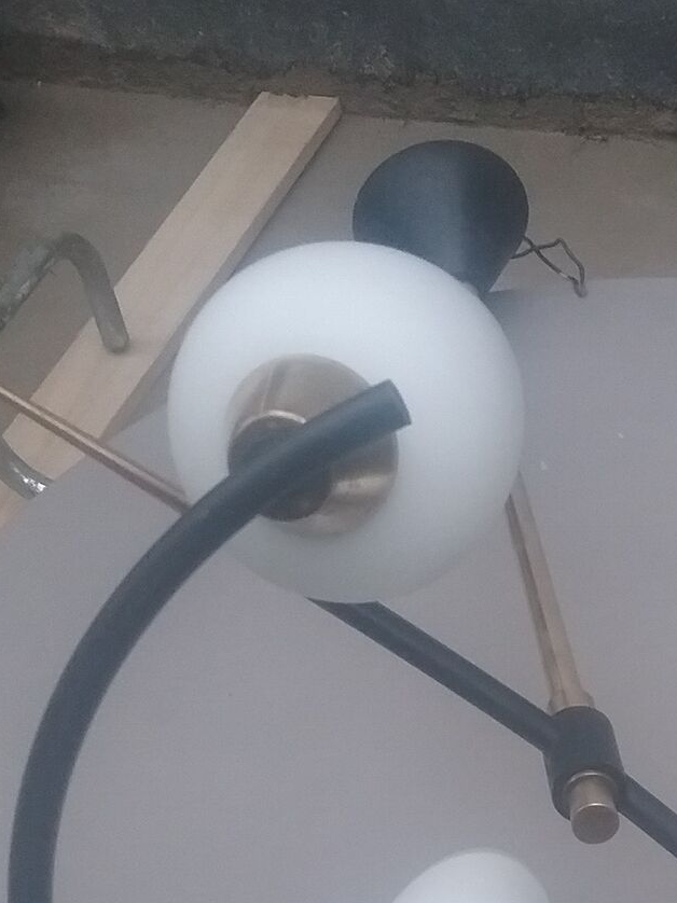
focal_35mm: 74
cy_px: 886
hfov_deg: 19.5
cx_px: 612
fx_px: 1931
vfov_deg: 25.2
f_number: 2.2
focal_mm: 3.3
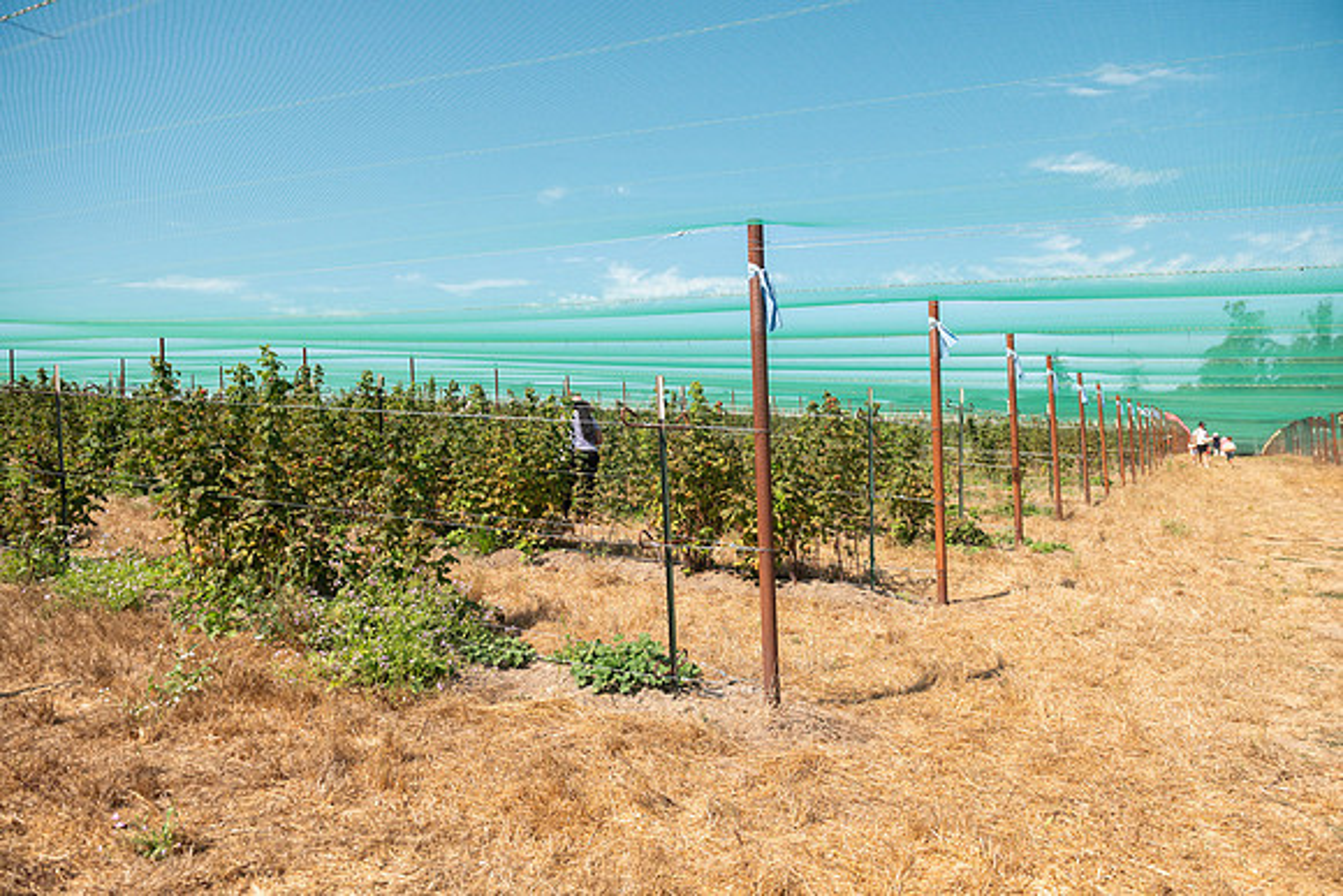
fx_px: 896
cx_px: 672
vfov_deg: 53.2
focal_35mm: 24
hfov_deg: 73.7
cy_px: 448
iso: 500
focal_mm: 24
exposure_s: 1/5000
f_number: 4
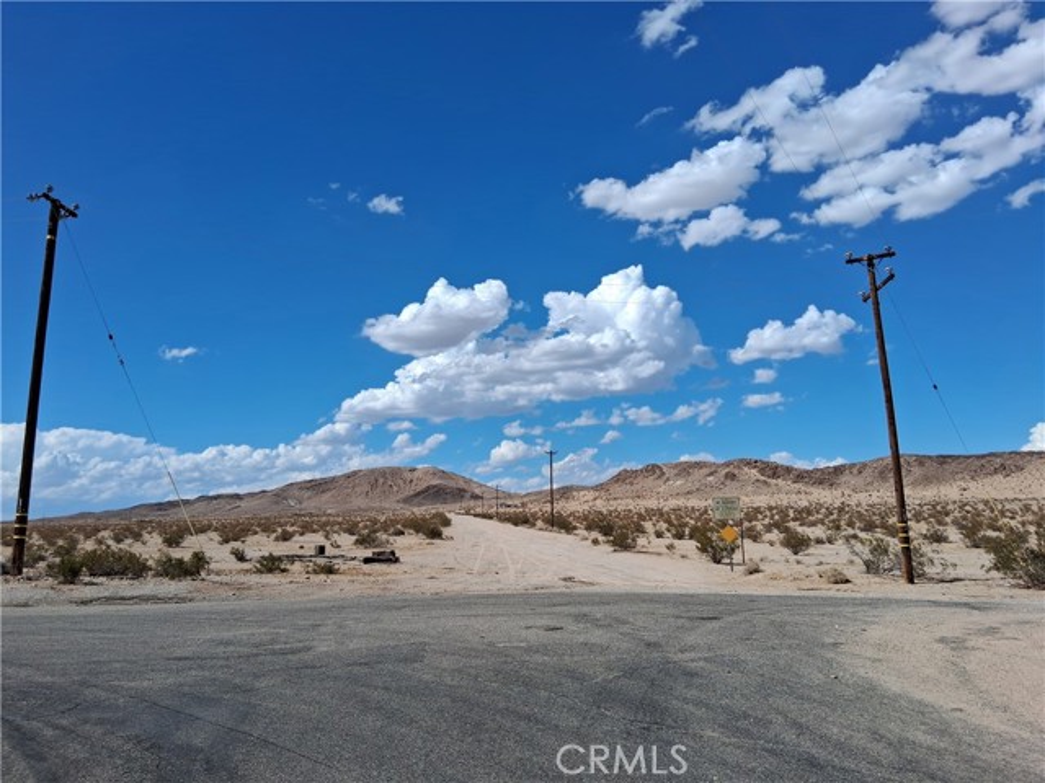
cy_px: 392
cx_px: 522
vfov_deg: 53.1
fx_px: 785
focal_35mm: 26
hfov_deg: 67.3
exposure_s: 1/900
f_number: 1.8
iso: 25
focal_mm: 3.98
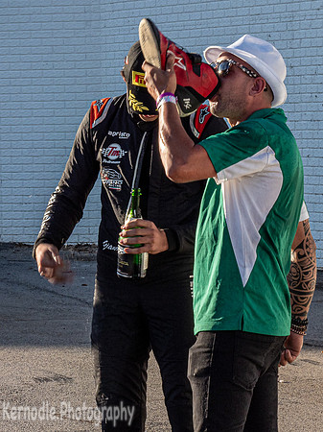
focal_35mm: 206
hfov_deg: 7.2
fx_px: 2559
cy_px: 101
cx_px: 291
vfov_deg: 9.6
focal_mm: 50
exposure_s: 1/160
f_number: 13
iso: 200
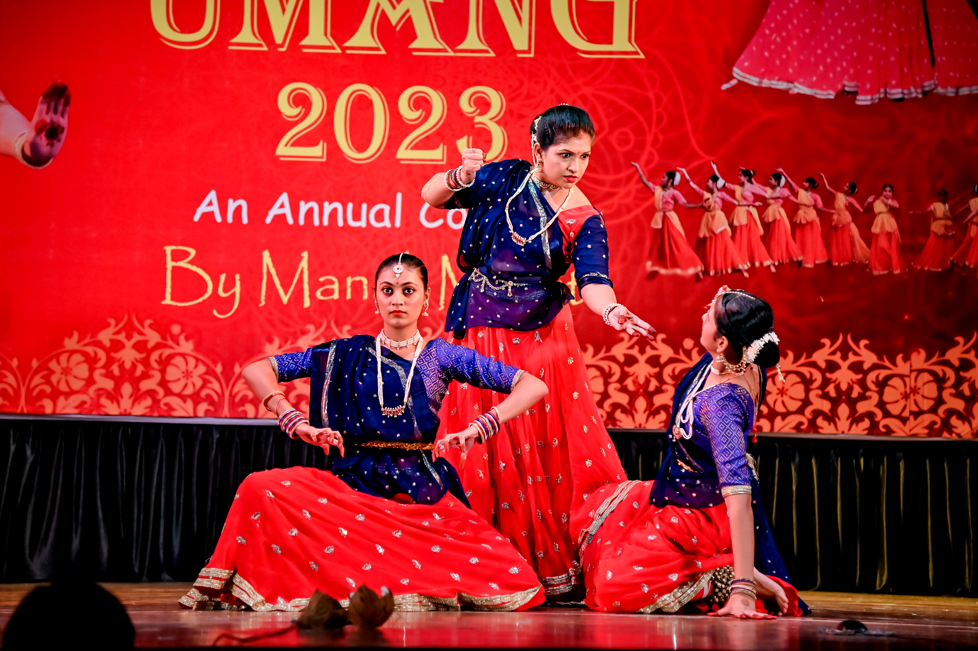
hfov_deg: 20.4
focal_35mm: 100
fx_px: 2715
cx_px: 489
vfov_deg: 13.7
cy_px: 326
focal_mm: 100
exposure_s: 1/320
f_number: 4
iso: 2000
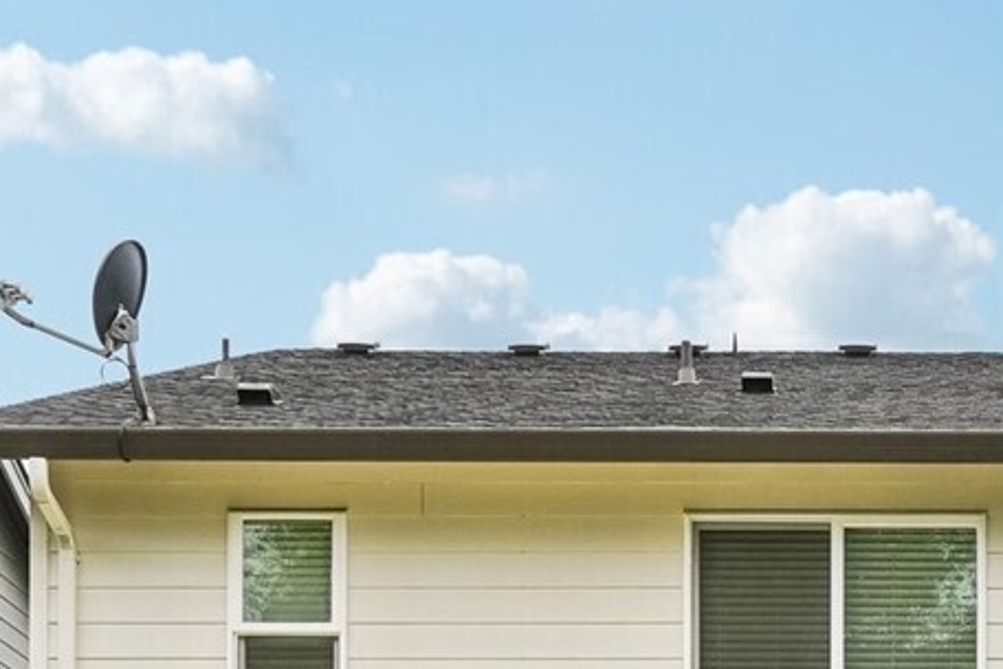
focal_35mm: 93
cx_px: 956
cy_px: 1011
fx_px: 2591
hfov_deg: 21.3
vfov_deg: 13.8
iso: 400
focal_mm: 25
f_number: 8
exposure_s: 1/400
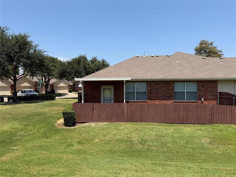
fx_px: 164
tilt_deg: +0.2
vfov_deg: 56.8
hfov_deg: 71.6
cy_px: 88
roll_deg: +1.0
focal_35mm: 24
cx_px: 118
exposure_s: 1/4167
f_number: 1.78
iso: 80
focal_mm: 6.76
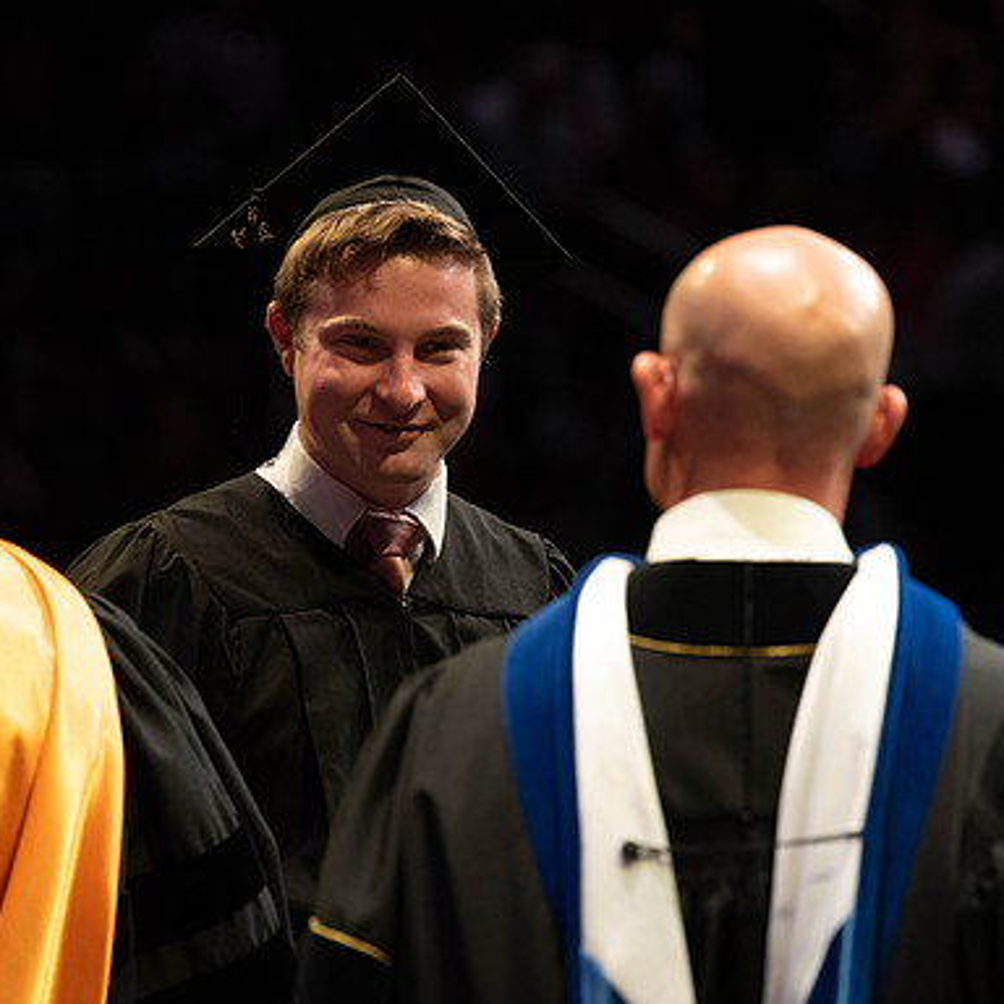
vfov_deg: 6.7
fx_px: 8597
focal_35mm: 262
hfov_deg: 6.7
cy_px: 452
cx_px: 540
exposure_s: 1/320
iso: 1600
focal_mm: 185
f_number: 4.5
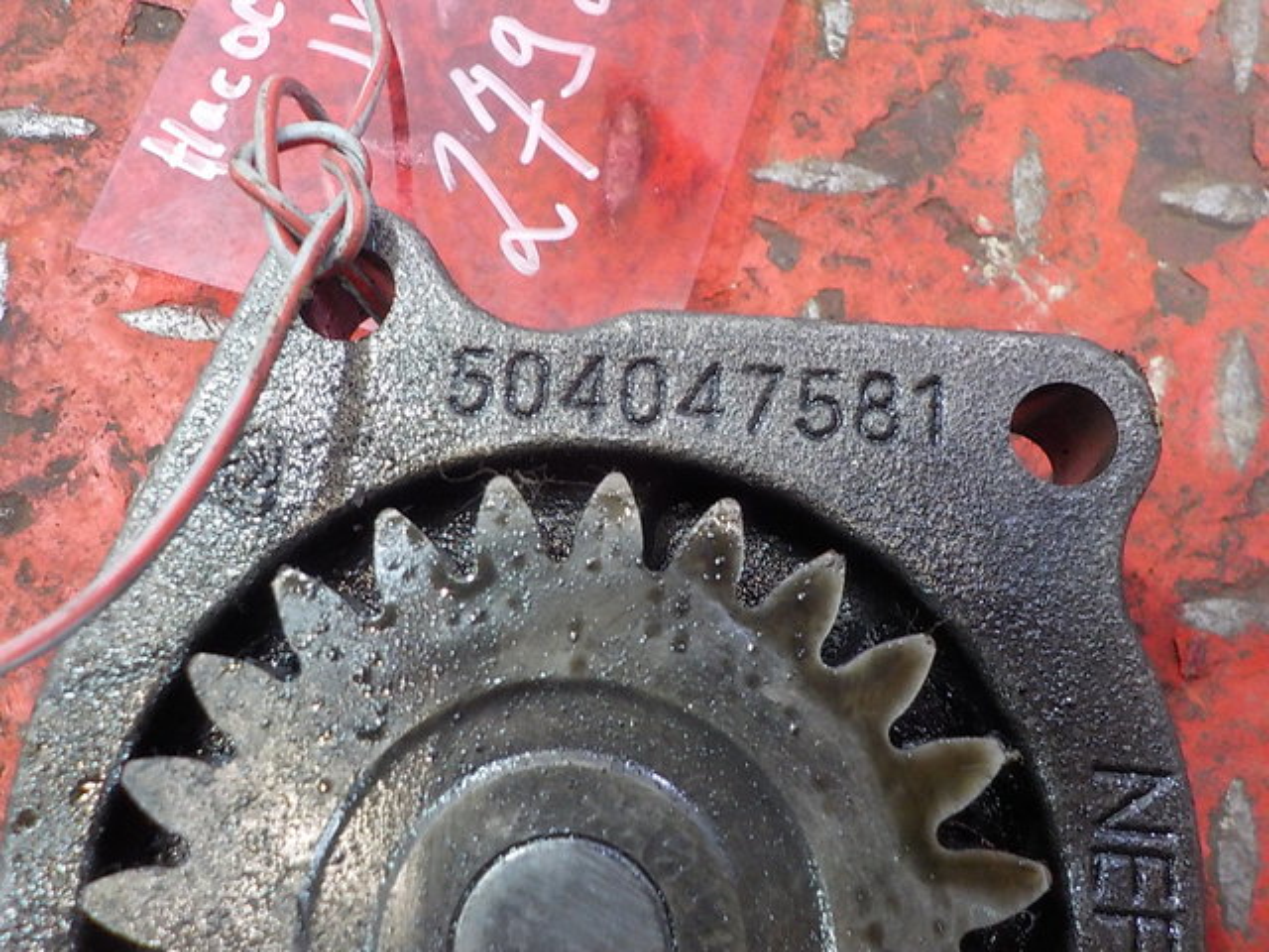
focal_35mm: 30
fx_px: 1100
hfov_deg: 60.0
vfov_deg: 46.8
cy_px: 476
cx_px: 634
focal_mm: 4.1
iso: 400
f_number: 3.3
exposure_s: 1/25
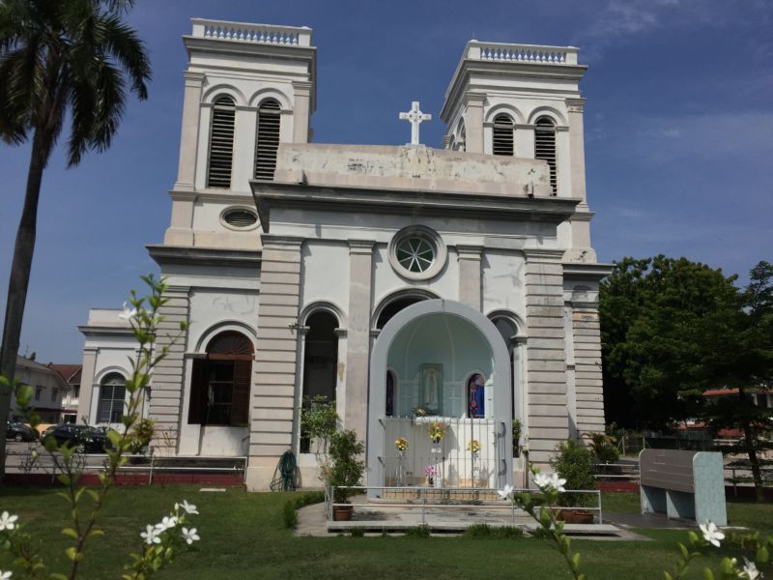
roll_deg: -3.1
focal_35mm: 29
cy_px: 290
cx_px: 386
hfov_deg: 61.7
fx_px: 648
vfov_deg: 48.2
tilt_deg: +10.4
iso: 32
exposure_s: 1/6623
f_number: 2.2
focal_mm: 4.15
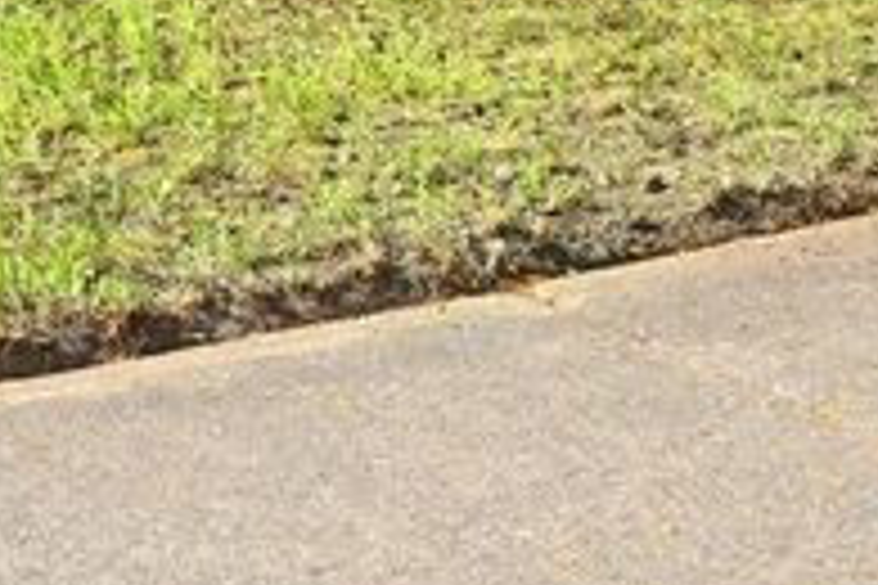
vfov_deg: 9.7
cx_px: 122
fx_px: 3137
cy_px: -691
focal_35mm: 129
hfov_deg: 15.8
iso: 100
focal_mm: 24.5
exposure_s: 1/100
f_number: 9
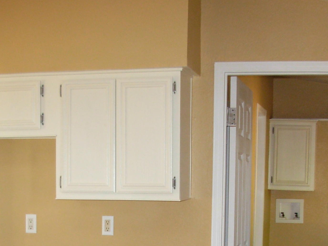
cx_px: 136
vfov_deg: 17.3
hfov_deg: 23.5
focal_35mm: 83
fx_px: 787
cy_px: 254
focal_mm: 6.3
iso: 168
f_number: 2.9
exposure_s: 1/47.9
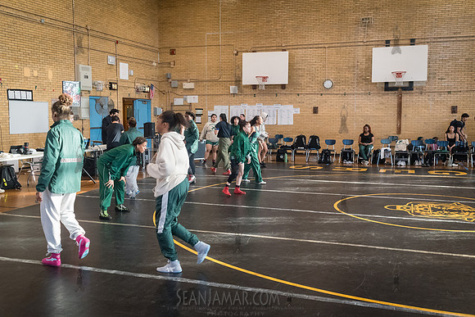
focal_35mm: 36
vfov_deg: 36.6
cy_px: 158
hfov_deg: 52.8
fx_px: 479
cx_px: 238
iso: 5000
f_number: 4
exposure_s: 1/400
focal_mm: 35
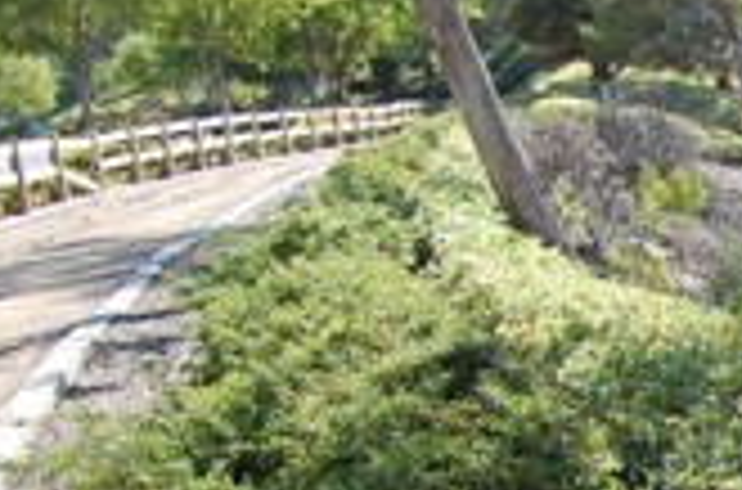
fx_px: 2158
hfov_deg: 16.9
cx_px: 1241
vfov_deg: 12.5
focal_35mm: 105
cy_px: 659
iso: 200
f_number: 7.1
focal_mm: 18
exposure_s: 1/200
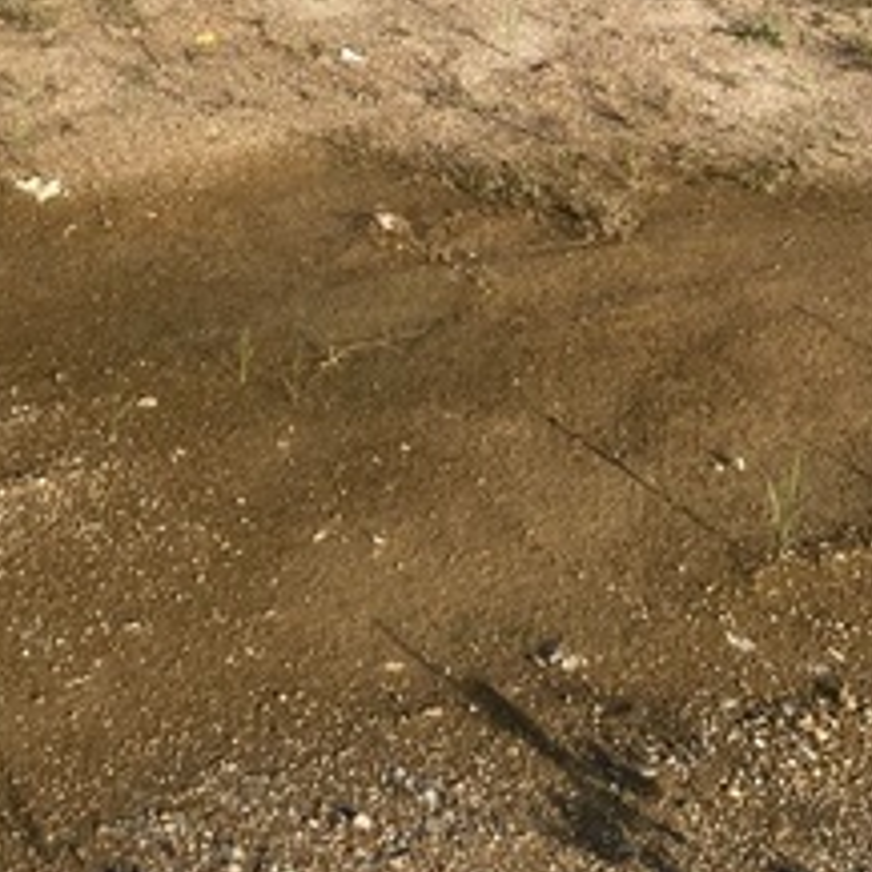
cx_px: 44
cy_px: -161
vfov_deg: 22.0
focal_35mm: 73
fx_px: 2080
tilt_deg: -12.8
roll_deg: -0.7
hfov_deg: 22.9
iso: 20
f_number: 1.8
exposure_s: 1/1675
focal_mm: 3.99
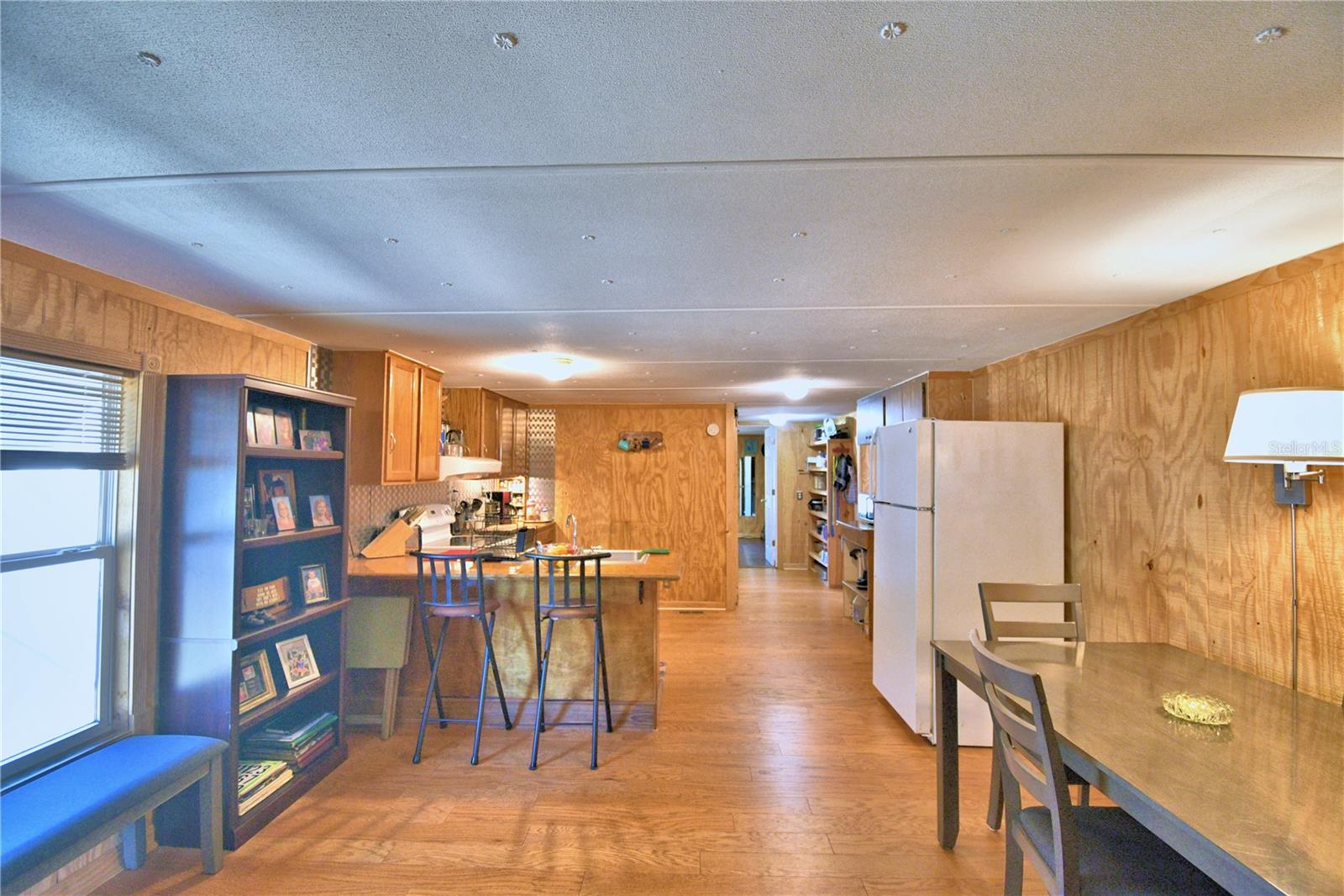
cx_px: 672
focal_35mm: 15
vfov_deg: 77.3
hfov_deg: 100.4
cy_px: 448
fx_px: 560
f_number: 4.5
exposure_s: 1/30
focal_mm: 10
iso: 1100
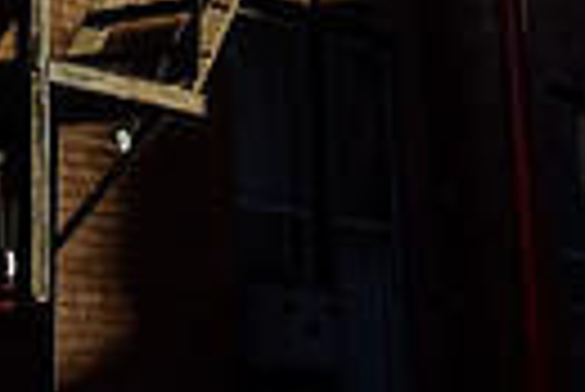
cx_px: 220
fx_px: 1741
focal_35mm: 107
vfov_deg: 11.9
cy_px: -286
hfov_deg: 19.0
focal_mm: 24
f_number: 8
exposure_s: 1/2000
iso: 640
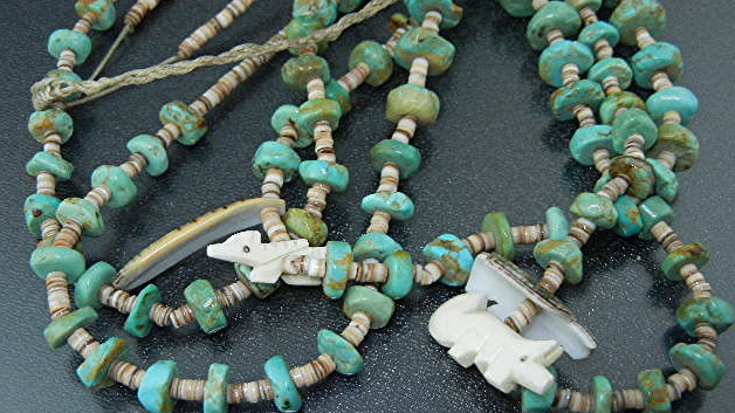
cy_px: 186
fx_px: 974
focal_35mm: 50
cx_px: 373
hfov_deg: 41.3
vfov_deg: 23.9
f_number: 3.8
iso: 200
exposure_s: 1/31.7
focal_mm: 8.1
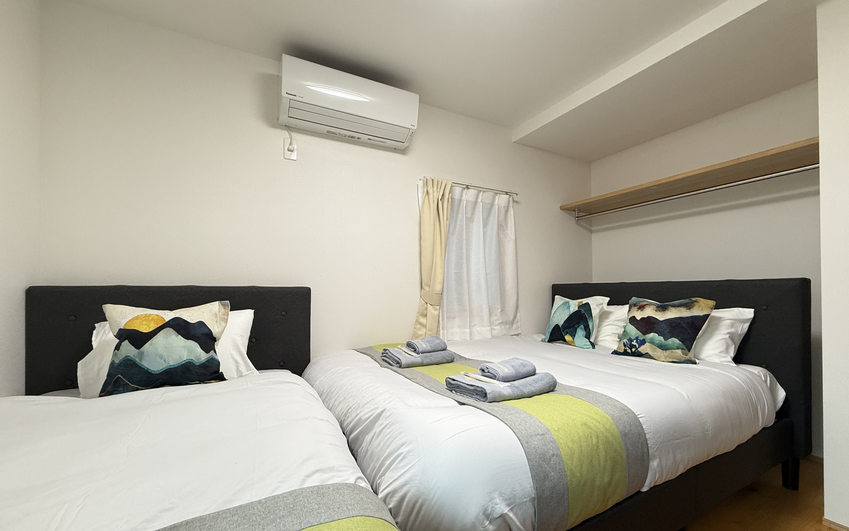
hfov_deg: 101.5
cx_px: 429
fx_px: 347
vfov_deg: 74.6
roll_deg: +0.2
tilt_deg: +0.6
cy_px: 288
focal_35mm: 15
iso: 250
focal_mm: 2.22
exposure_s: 1/100
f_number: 2.2
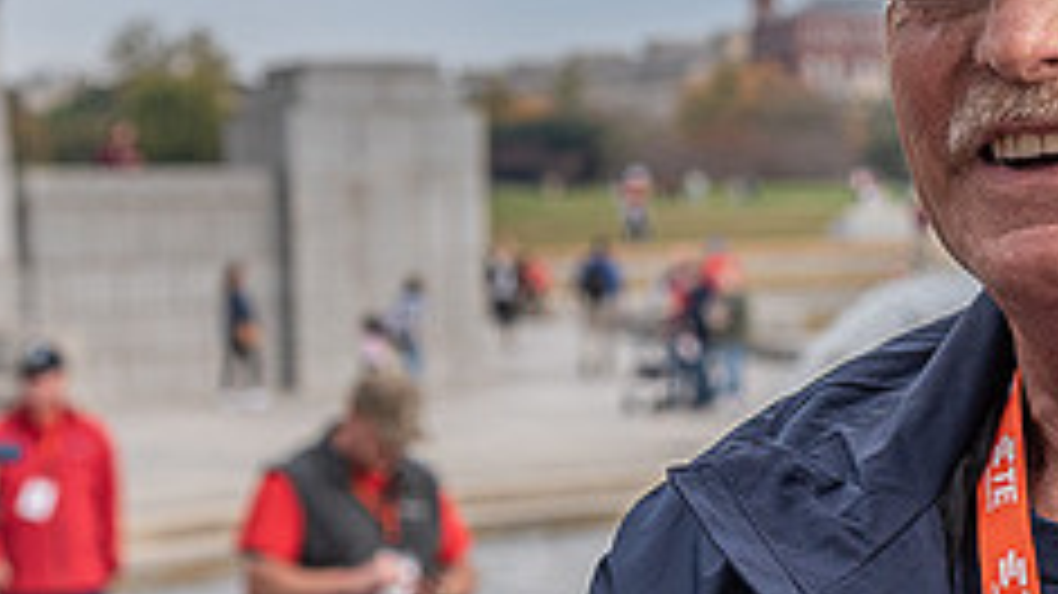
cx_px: 1031
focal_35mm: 160
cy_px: 250
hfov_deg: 13.3
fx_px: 4487
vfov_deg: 7.6
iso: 500
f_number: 6.3
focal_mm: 62
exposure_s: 1/640
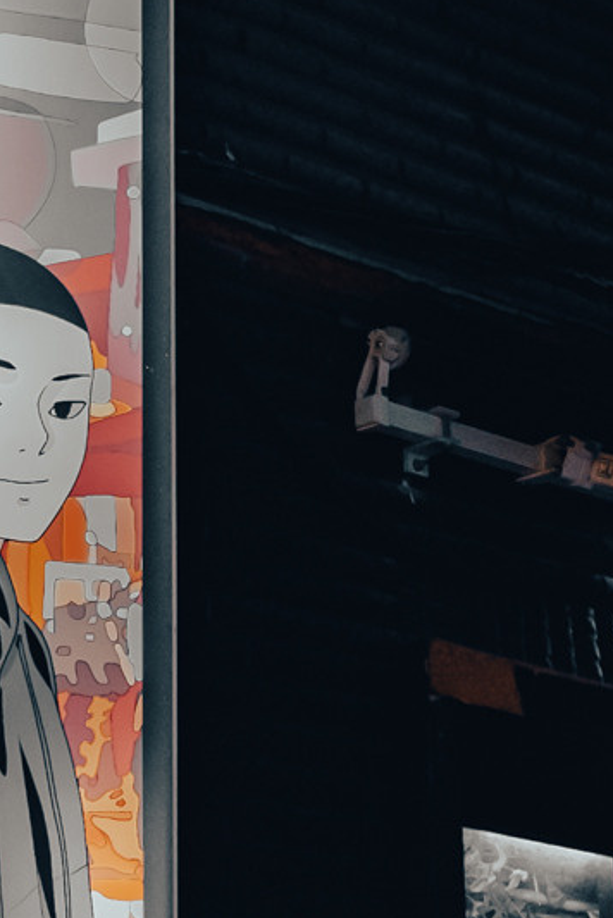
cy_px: 472
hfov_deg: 8.2
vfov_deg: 12.2
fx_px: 4285
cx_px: 352
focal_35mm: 168
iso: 800
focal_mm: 23
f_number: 2.8
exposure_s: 1/125
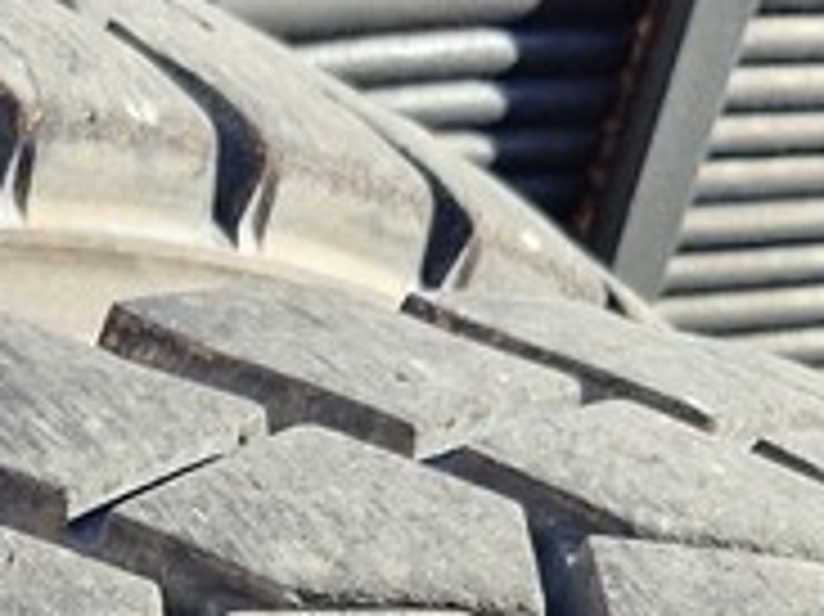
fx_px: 3402
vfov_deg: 9.8
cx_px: -344
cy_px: 1120
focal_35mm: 143
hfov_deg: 13.2
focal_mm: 5.54
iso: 50
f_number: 1.8
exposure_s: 1/346
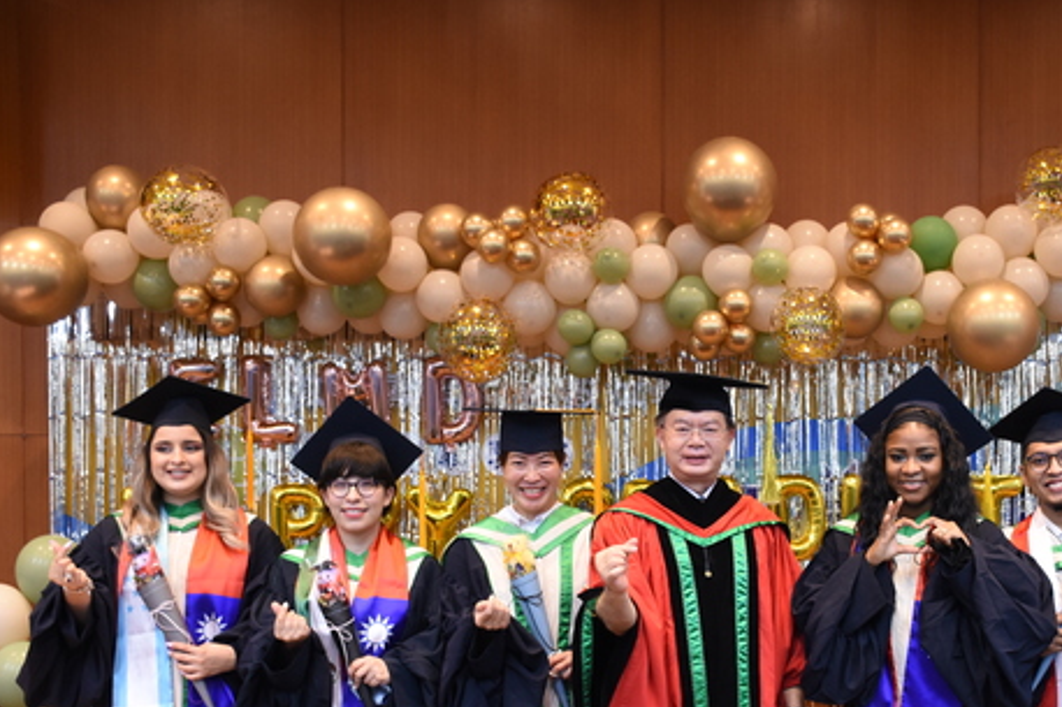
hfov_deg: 37.1
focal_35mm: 53
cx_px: 744
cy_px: 497
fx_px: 1556
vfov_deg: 25.4
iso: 1000
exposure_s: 1/50
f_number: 3.8
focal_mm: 23
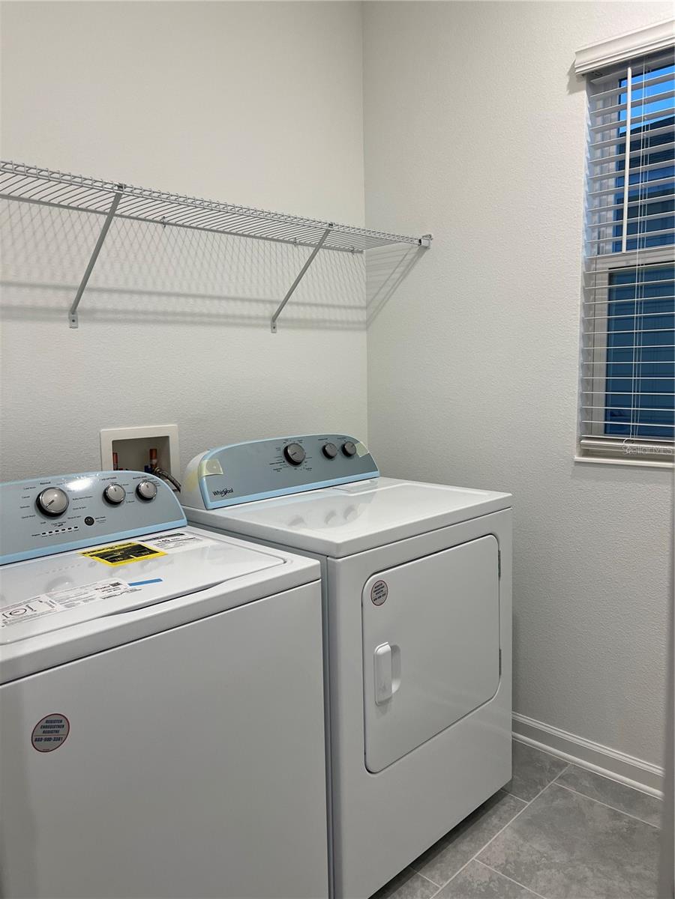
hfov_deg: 53.1
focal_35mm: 26
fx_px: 676
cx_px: 338
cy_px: 450
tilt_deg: -6.7
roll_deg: +1.9
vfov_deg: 67.3
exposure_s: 1/120
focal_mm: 5.7
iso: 80
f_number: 1.5
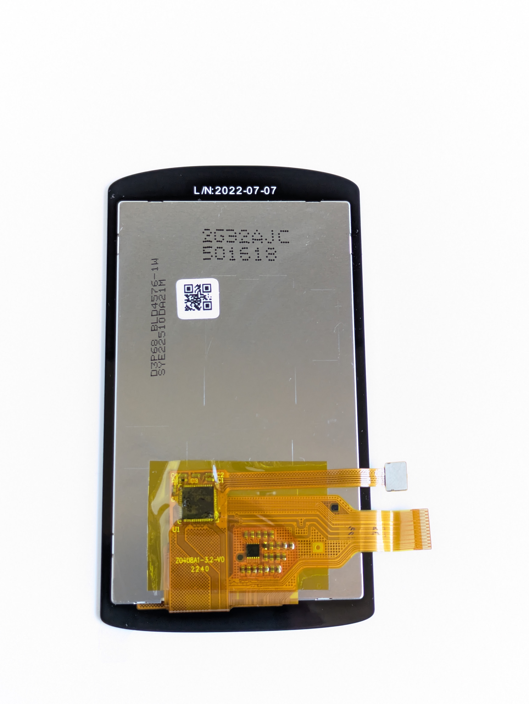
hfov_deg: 28.6
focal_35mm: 51
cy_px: 352
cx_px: 264
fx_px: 1038
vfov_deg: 37.5
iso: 515
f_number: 1.89
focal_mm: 5.43
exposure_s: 1/50
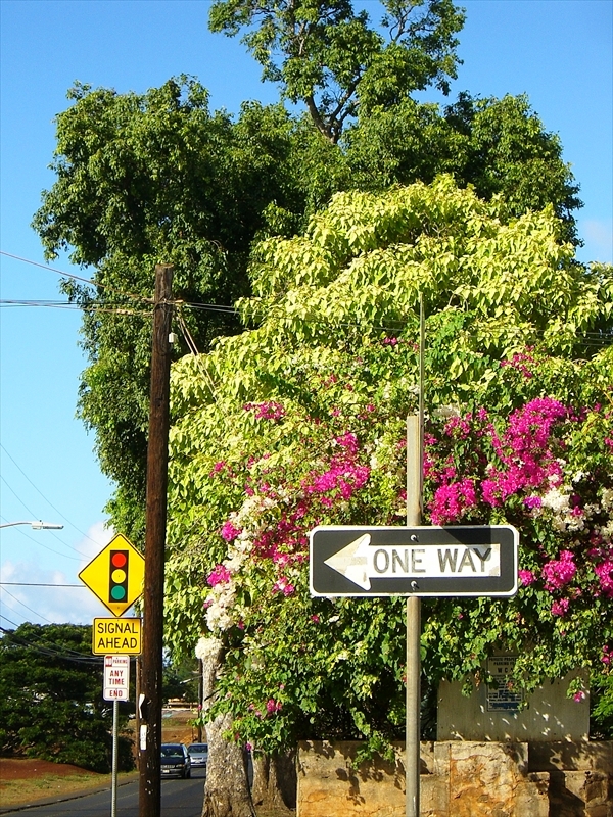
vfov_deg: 20.9
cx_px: 306
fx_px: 2219
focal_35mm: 94
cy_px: 408
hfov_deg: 15.7
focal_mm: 15.3
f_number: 7.4
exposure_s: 1/200
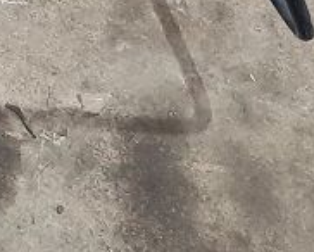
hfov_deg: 10.8
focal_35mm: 161
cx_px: -330
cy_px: -404
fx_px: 1498
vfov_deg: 8.6
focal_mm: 4.6
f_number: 2
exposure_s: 1/50
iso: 320
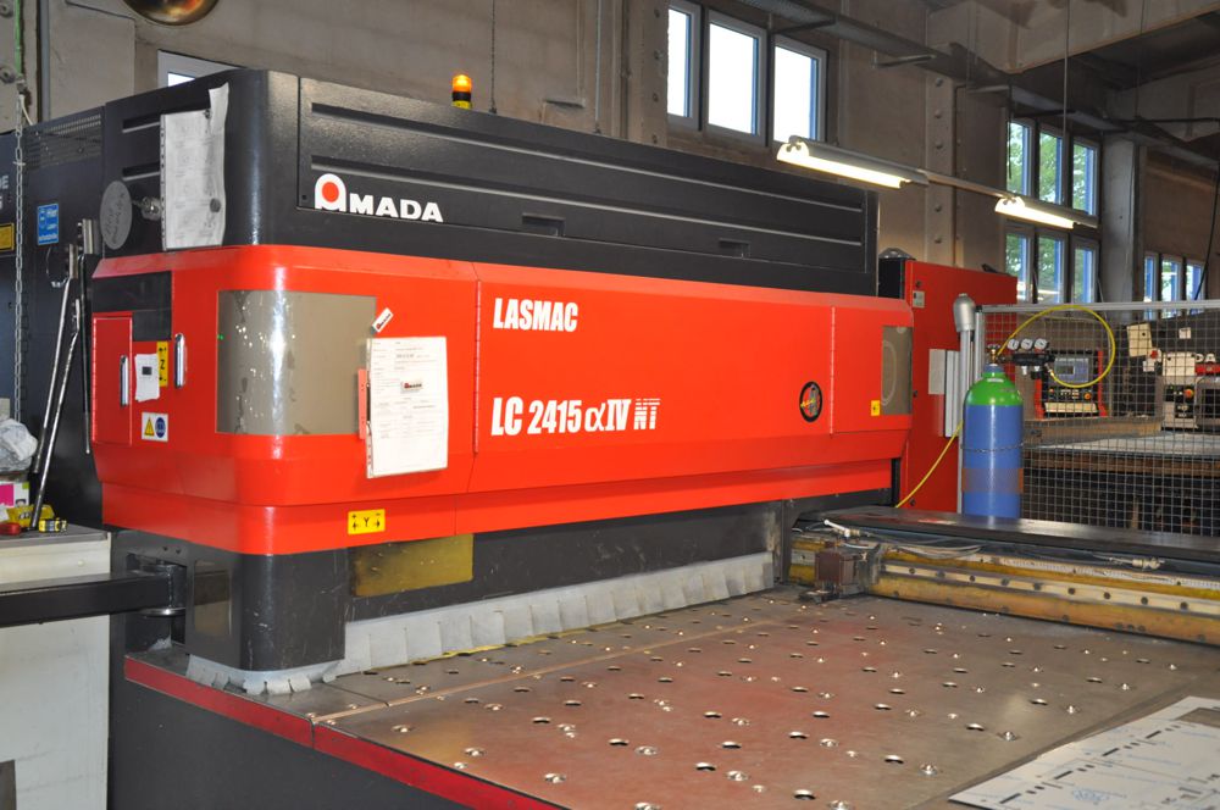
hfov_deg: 51.3
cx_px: 610
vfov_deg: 35.4
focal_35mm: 38
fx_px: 1269
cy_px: 405
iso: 800
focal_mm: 25
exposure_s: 1/90
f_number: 3.8
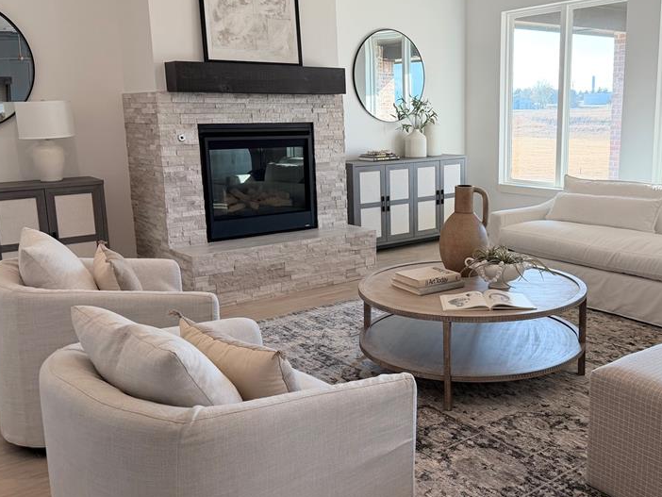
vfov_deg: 40.7
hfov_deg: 52.1
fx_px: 670
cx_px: 410
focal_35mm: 35
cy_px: 230
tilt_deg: -10.1
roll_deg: +1.3
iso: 80
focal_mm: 6.76
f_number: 1.78
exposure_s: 1/294
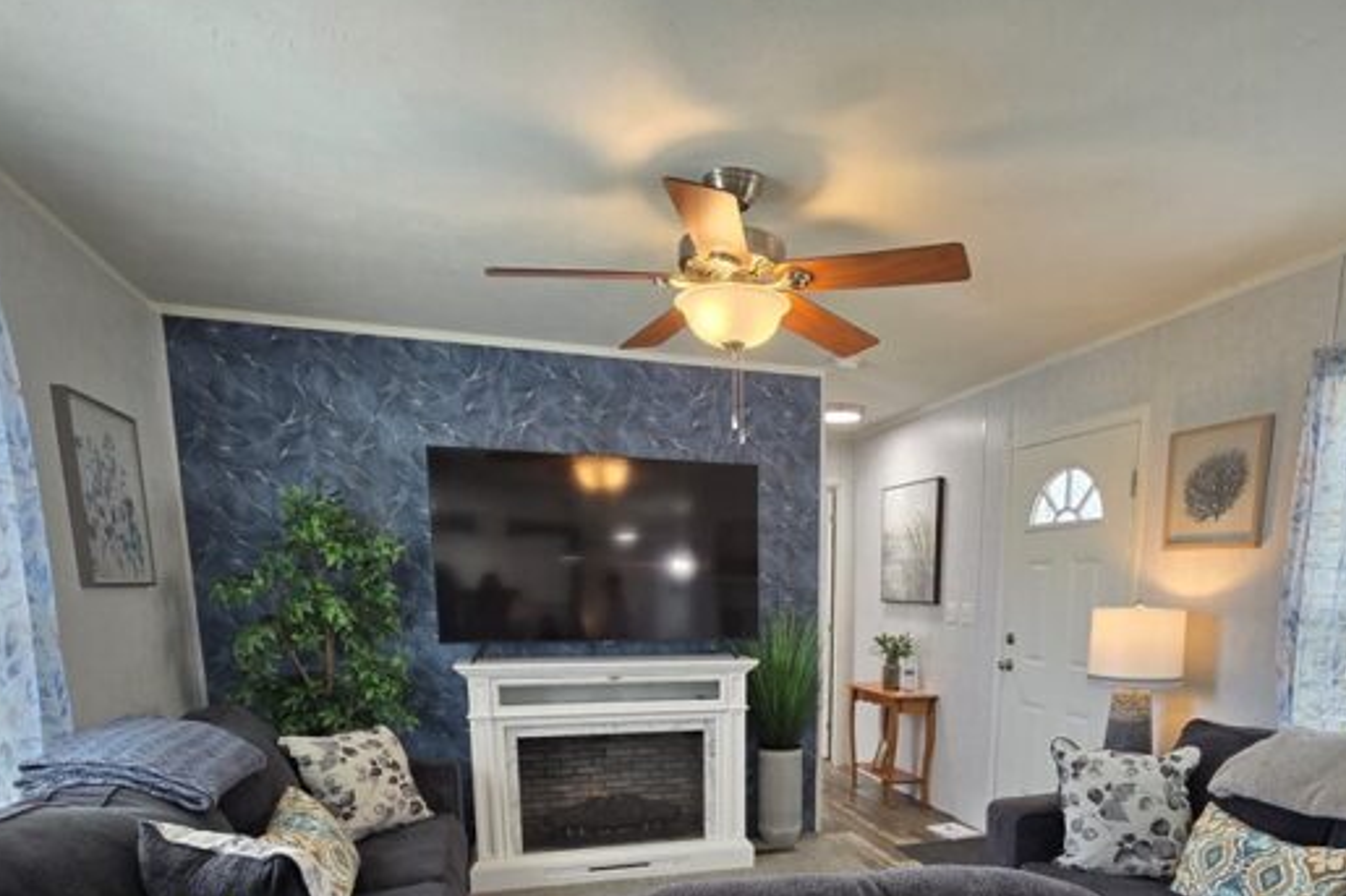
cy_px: 747
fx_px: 785
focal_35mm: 21
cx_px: 795
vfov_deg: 54.3
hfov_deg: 80.4
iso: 80
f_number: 2.2
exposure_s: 1/60
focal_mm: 2.2
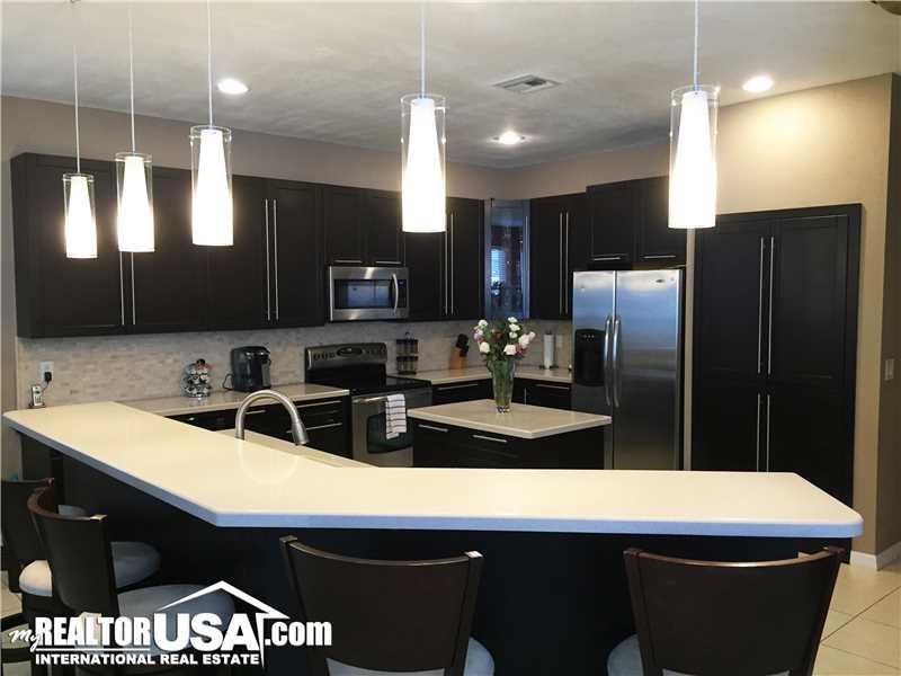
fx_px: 755
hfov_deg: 61.7
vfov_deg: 48.2
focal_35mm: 29
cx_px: 450
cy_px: 338
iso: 125
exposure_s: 1/30
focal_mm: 4.15
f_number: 2.2
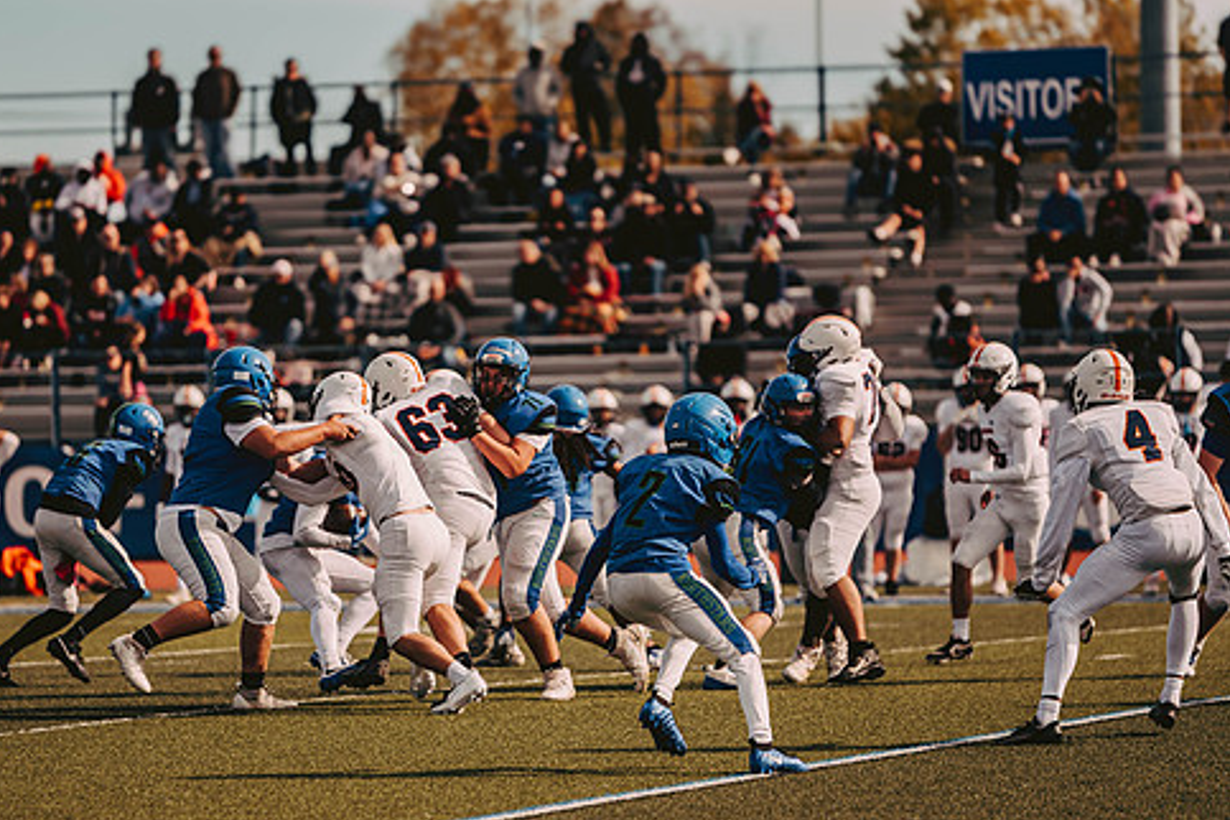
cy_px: 483
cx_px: 497
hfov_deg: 8.6
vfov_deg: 5.7
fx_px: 8199
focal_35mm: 240
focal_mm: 200
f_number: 2.8
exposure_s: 1/2500
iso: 160
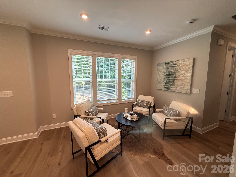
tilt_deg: -6.6
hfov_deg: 102.1
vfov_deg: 85.7
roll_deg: -1.1
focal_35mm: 14
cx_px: 118
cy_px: 88
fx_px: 95
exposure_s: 1/120
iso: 100
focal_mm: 2.22
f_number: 2.2
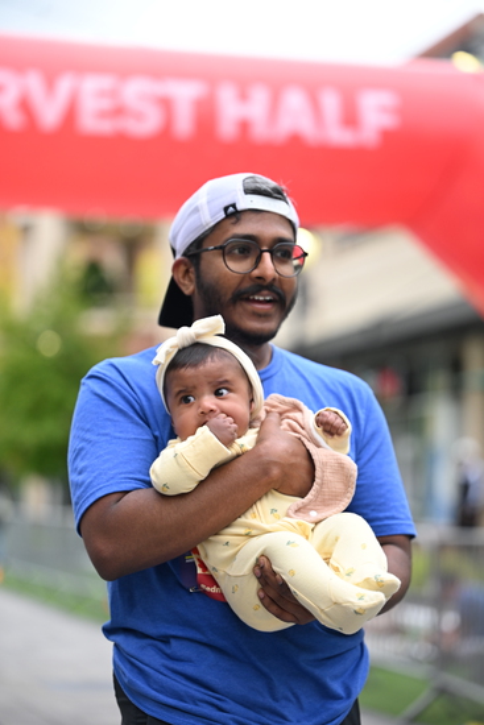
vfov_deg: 20.4
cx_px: 242
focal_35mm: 100
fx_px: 2015
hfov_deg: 13.7
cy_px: 362
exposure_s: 1/1600
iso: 640
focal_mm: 100
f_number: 2.8
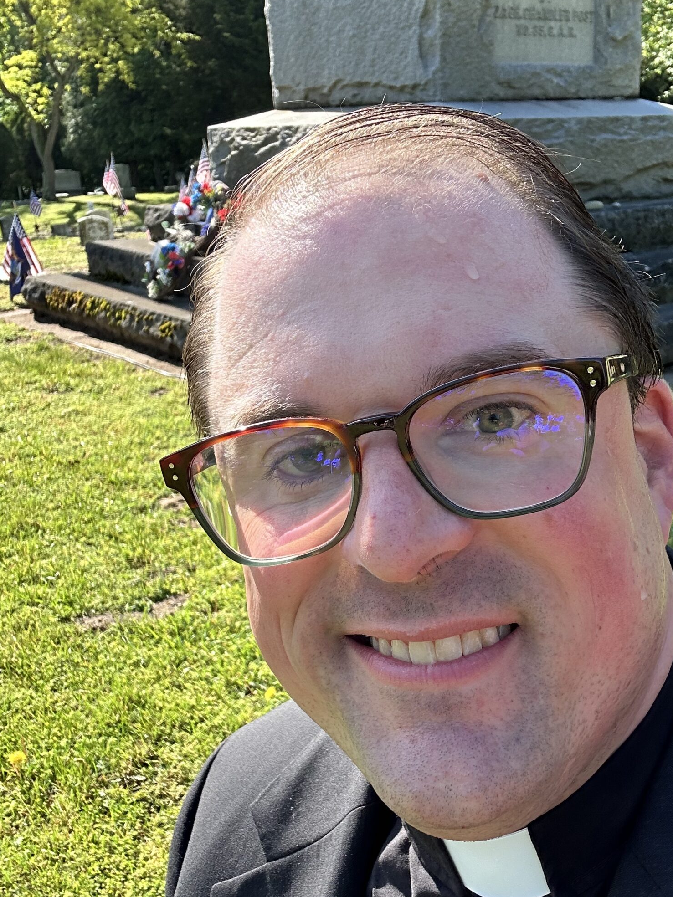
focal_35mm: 39
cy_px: 497
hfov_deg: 36.6
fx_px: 1011
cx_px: 422
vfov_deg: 47.8
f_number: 1.9
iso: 25
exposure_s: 1/300
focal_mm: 2.69
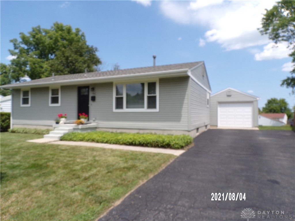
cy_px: 110
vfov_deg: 56.8
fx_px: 205
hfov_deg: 71.6
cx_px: 148
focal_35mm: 24
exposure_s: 1/250
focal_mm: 4.3
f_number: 5.8
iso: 80
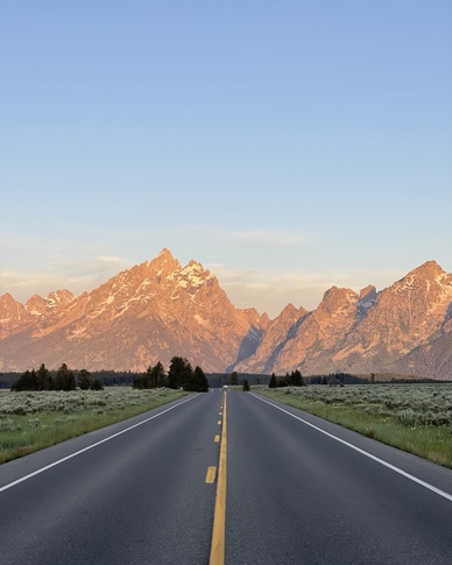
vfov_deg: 28.3
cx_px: 226
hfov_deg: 22.8
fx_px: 1120
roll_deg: +0.6
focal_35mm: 67
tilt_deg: +5.2
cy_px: 297
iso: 20
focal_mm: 7.5
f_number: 2.2
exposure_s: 1/221
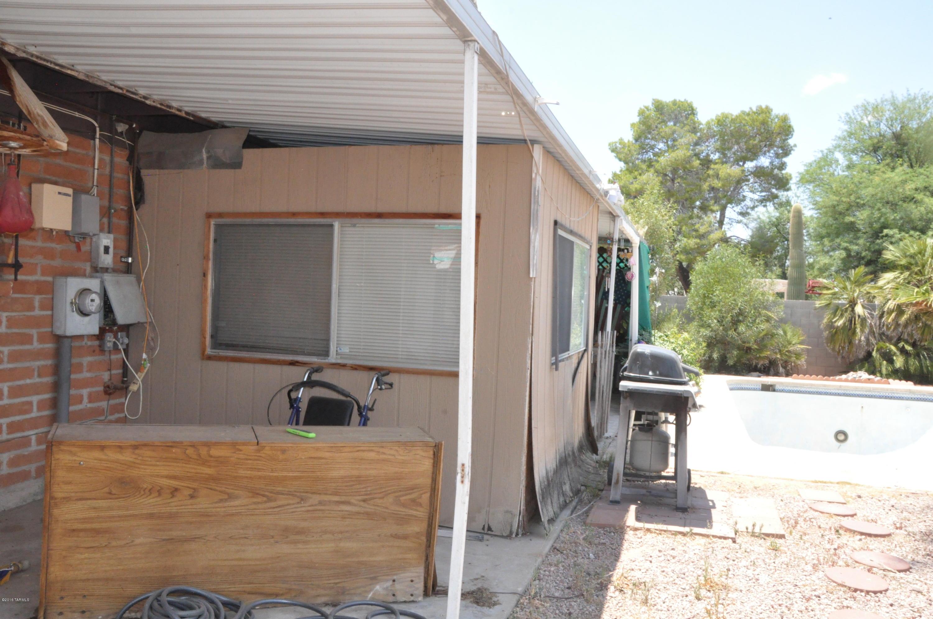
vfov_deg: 47.8
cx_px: 466
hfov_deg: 67.4
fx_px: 699
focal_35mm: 27
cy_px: 310
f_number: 22
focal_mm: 18
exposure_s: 1/200
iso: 2000
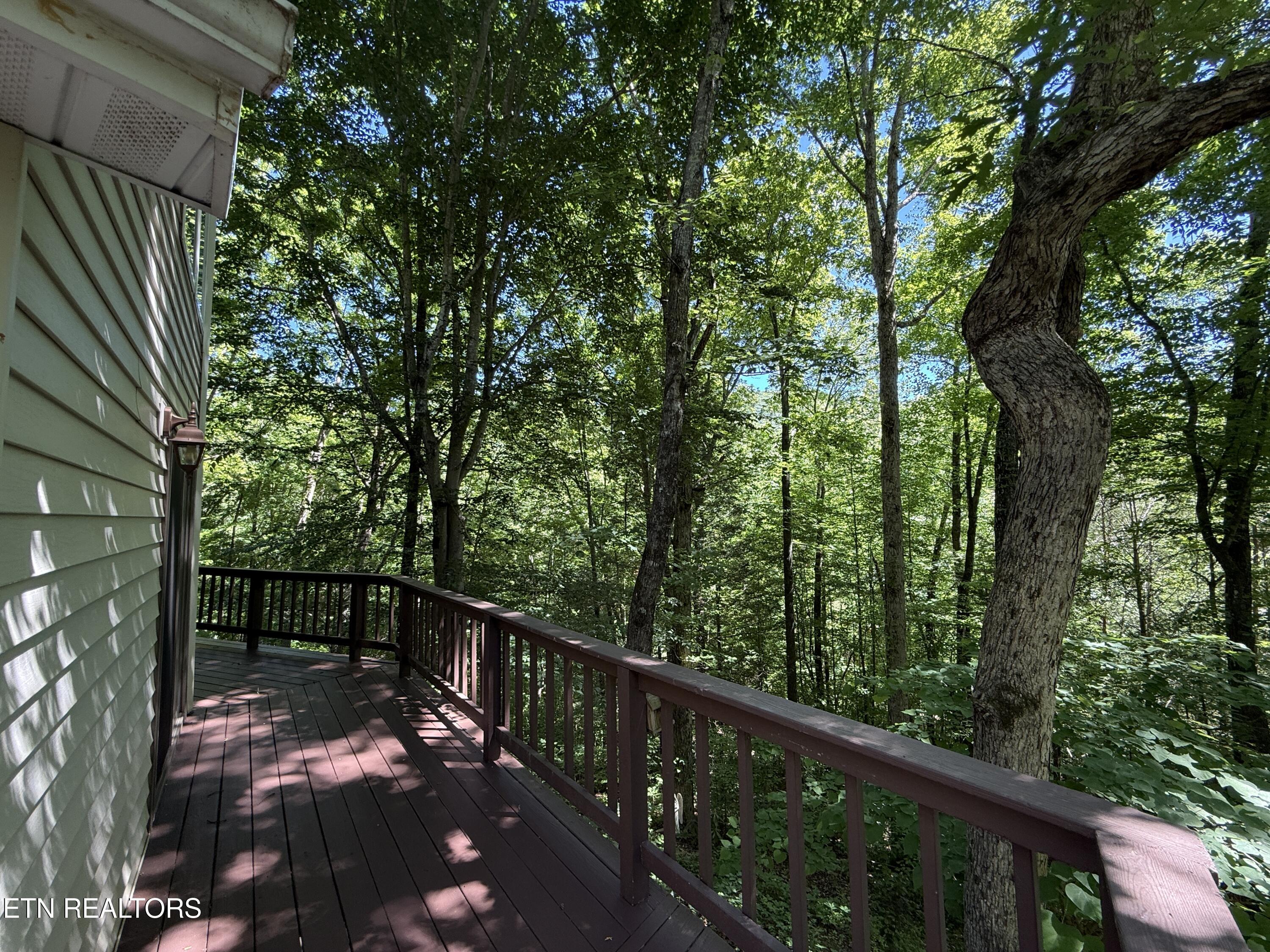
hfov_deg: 102.1
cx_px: 635
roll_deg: +1.2
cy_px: 476
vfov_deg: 85.7
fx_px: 514
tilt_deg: +4.1
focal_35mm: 14
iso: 64
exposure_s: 1/99
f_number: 2.2
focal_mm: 2.22
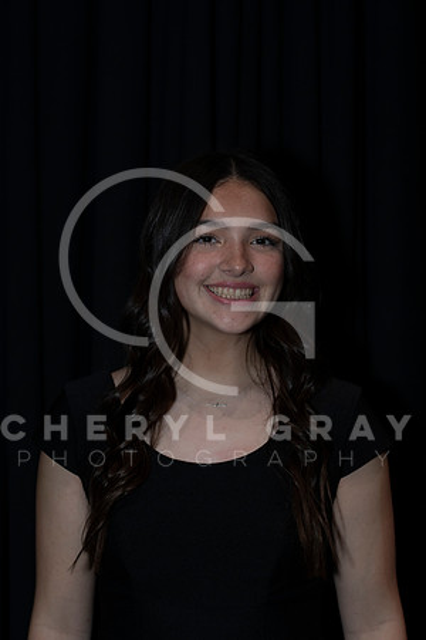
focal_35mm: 75
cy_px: 320
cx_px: 213
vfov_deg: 27.0
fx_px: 1331
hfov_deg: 18.2
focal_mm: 50
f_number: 2.8
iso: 250
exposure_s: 1/400
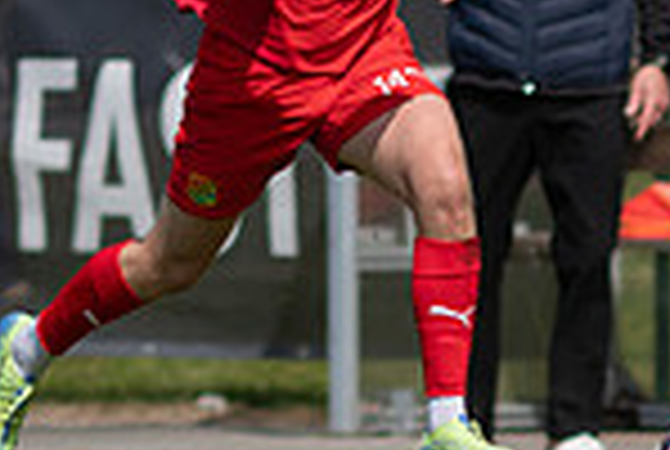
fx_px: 34331
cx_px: 351
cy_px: 74
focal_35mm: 1841
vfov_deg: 0.8
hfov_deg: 1.1
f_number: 3.2
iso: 100
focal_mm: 300
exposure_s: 1/2000
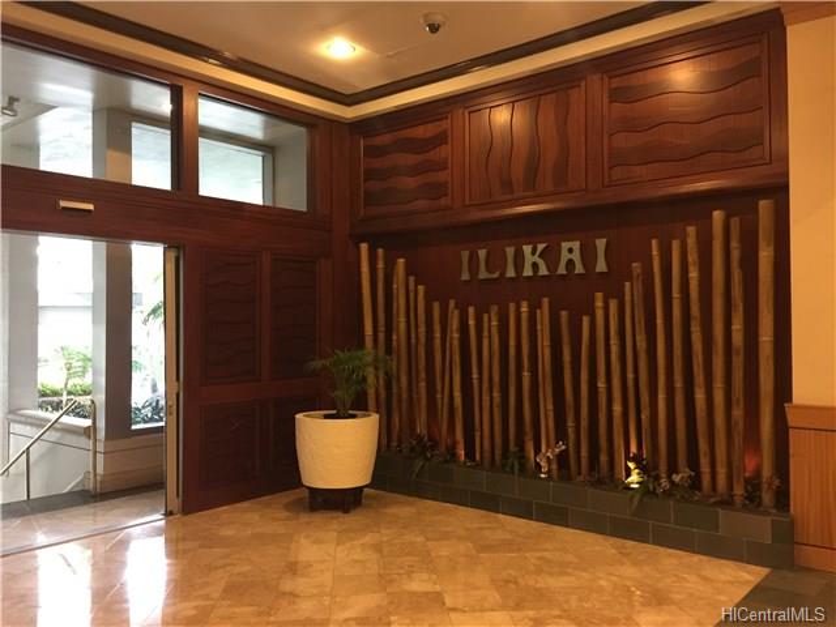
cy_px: 314
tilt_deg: +0.9
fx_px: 700
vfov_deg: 48.2
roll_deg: +0.4
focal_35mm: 29
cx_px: 418
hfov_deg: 61.7
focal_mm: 4.15
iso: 125
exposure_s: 1/10
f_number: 2.2
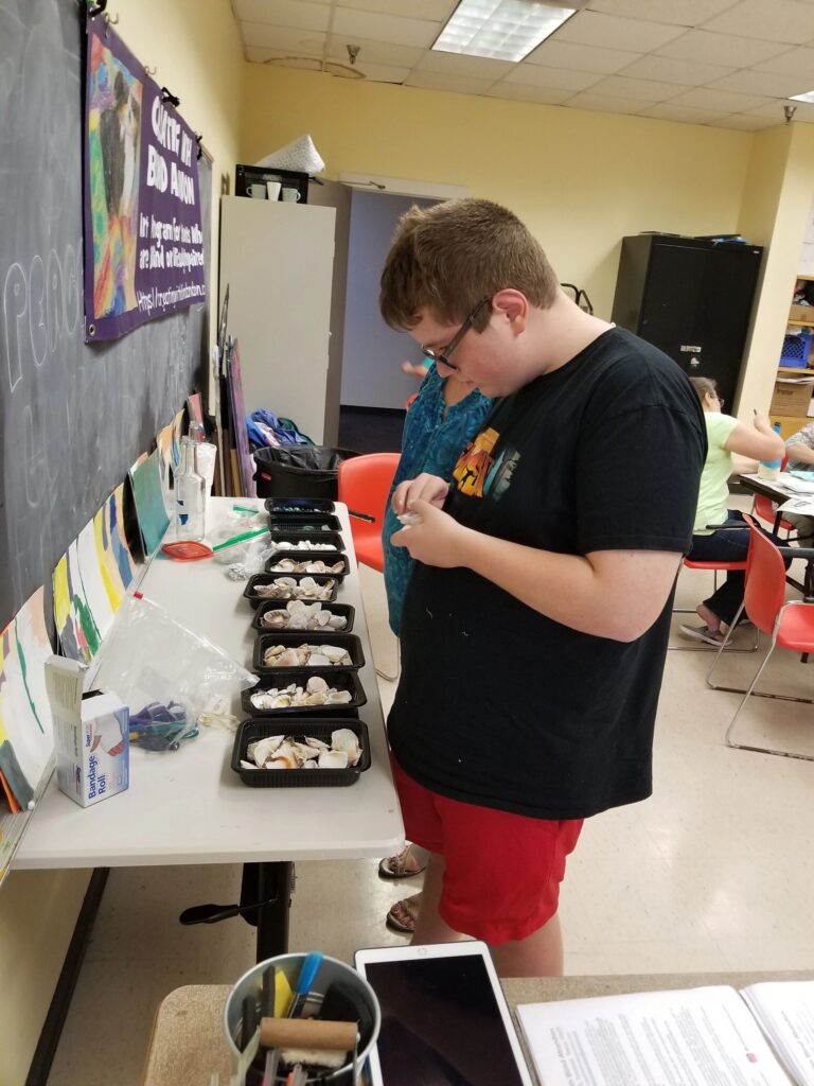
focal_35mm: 26
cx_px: 407
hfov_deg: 53.1
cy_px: 543
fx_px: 815
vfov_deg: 67.3
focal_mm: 4.25
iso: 320
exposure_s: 1/60
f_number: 1.7
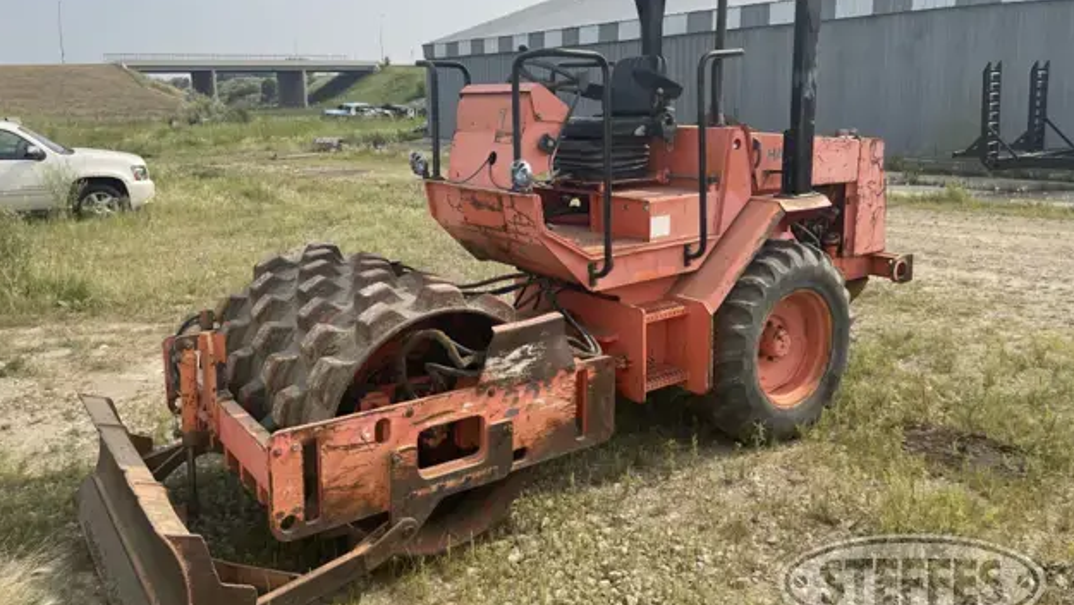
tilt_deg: -9.6
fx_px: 826
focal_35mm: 29
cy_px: 239
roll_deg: +1.0
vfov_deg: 40.0
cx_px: 533
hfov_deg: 66.0
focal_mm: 5.1
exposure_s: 1/2924
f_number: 1.6
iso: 32
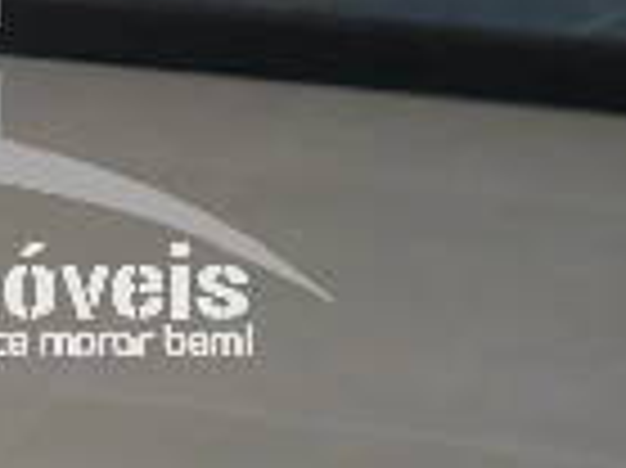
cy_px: 14
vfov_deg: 8.0
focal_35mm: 184
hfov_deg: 10.5
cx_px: -239
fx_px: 3325
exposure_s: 1/60
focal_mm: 4.5
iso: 80
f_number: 2.5
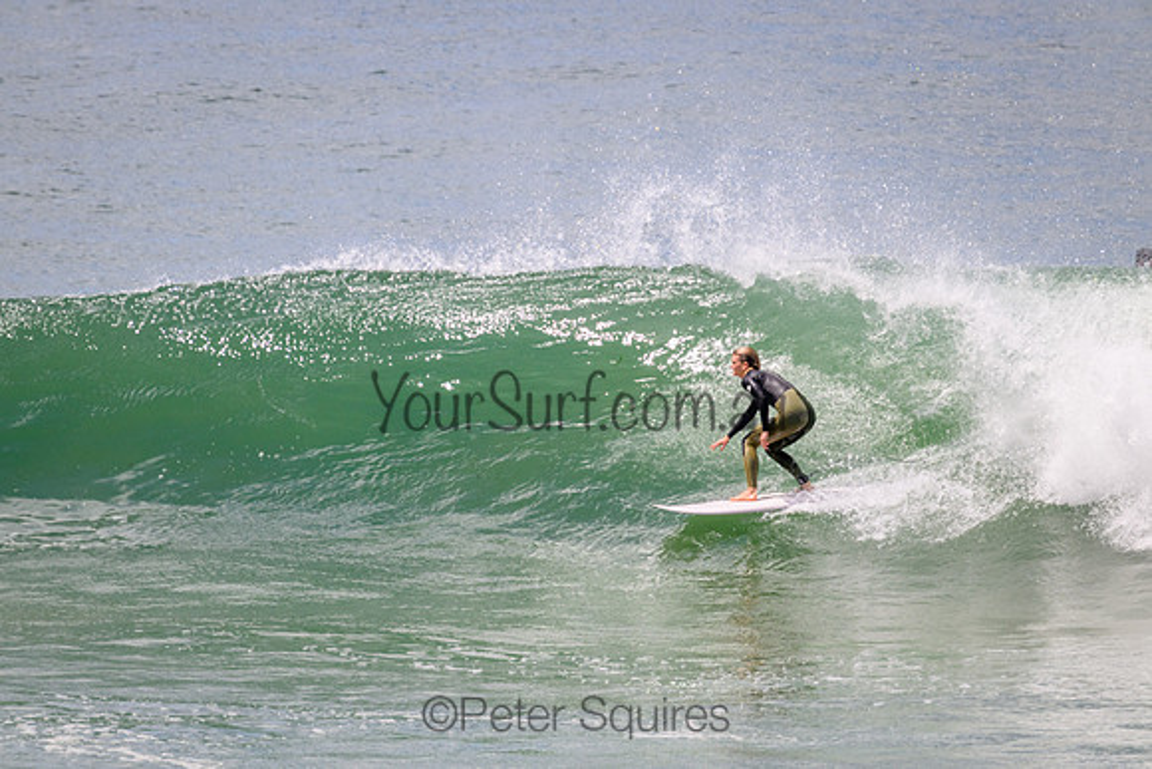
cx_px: 576
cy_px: 384
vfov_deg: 1.7
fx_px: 25605
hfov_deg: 2.6
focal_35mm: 800
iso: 1000
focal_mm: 800
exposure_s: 1/2000
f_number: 11
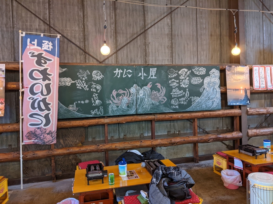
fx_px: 213
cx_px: 136
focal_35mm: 27
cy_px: 102
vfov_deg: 51.4
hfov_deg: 65.3
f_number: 1.8
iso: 152
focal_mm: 4.44
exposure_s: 1/24
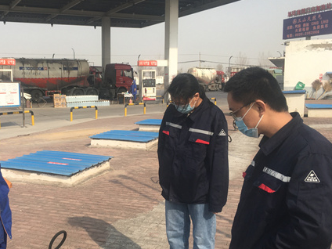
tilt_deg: -5.6
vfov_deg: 35.1
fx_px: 393
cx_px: 99
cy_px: 133
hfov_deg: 44.8
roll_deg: -0.2
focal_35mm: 41
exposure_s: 1/1425
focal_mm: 4.15
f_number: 2.2
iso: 25
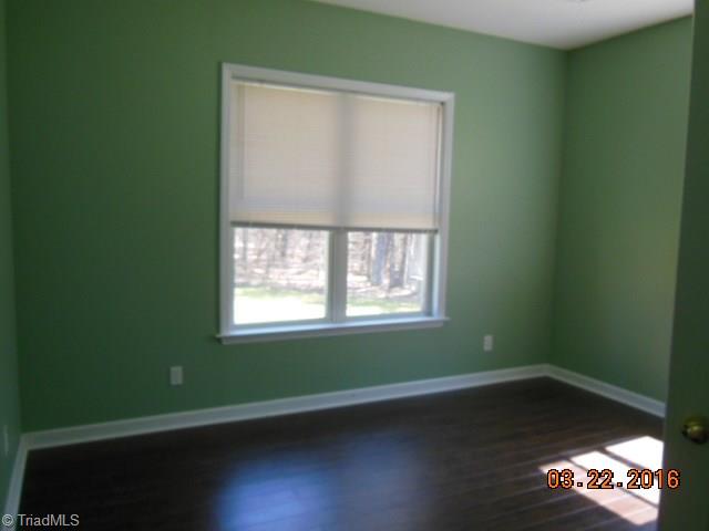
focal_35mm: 29
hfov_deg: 61.7
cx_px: 354
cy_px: 266
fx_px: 594
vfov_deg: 48.2
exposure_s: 1/60
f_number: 3.7
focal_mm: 5.2
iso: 400
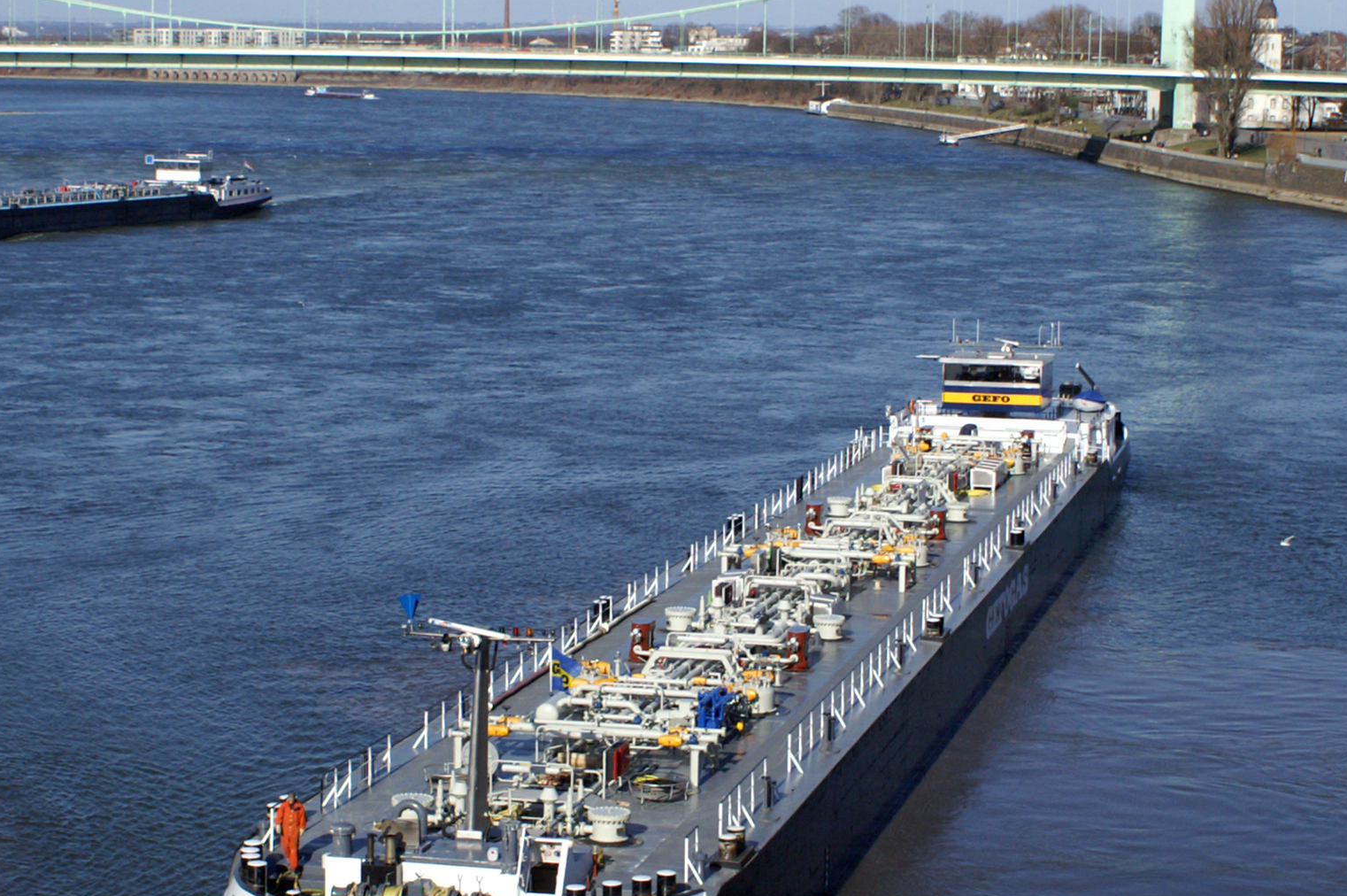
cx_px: 662
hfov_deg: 24.5
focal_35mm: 83
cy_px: 388
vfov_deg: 16.4
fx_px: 3103
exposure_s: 1/2000
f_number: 8
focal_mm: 28
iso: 400
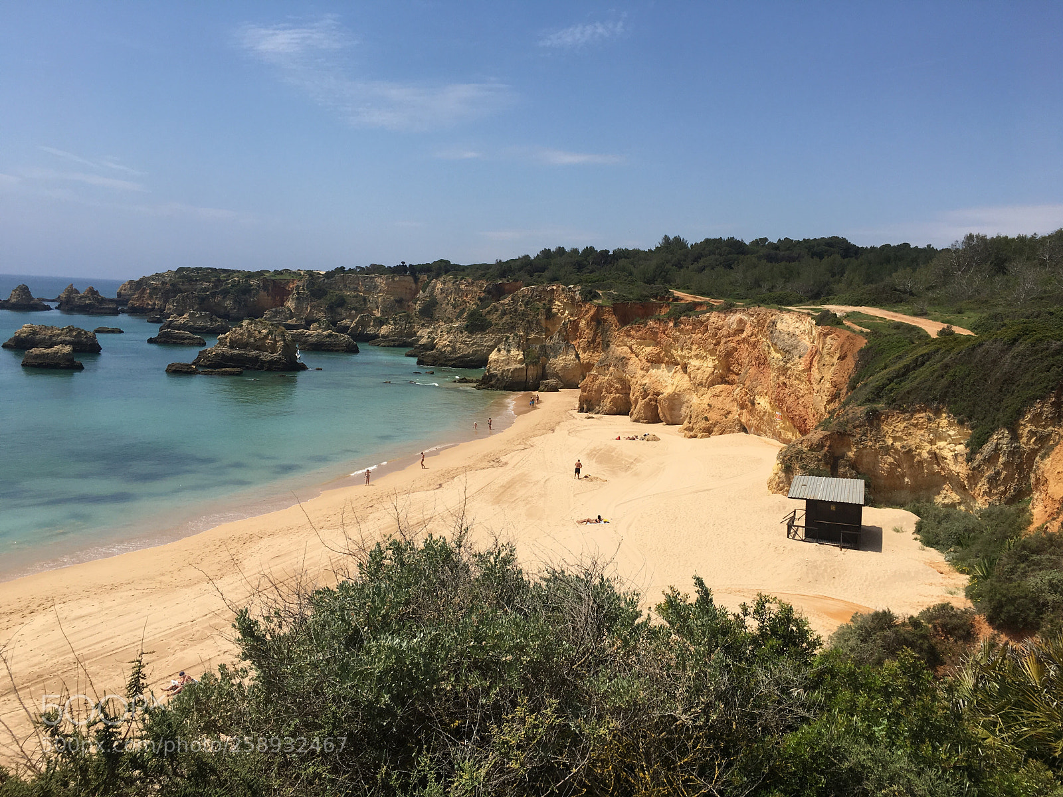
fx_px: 891
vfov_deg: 48.2
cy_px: 398
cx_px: 532
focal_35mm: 29
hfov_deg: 61.7
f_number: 2.2
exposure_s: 1/2747
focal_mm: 4.15
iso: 25
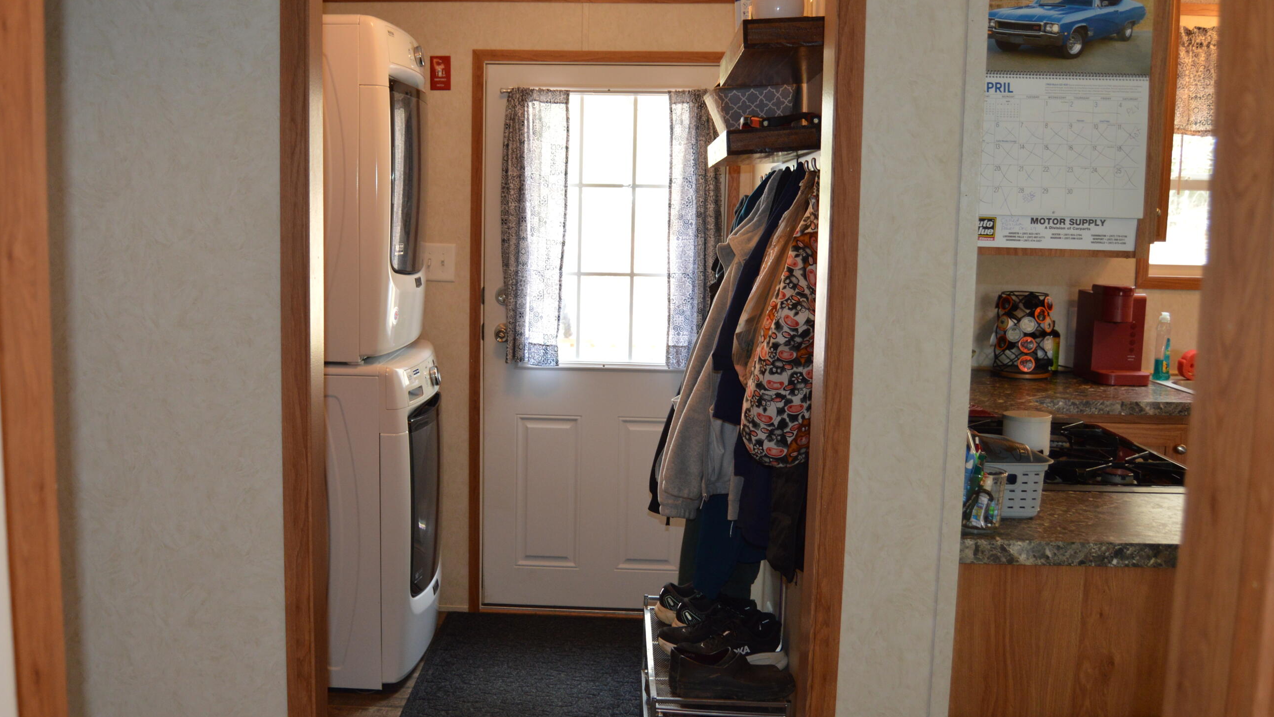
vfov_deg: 35.6
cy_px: 349
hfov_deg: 59.2
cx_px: 536
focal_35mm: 33
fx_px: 1115
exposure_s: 1/60
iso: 450
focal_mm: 18
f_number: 3.5
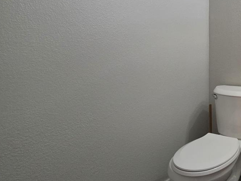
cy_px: 46
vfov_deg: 47.9
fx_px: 195
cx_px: 255
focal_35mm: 28
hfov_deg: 48.6
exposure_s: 1/120
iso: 250
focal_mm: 2.2
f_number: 1.9
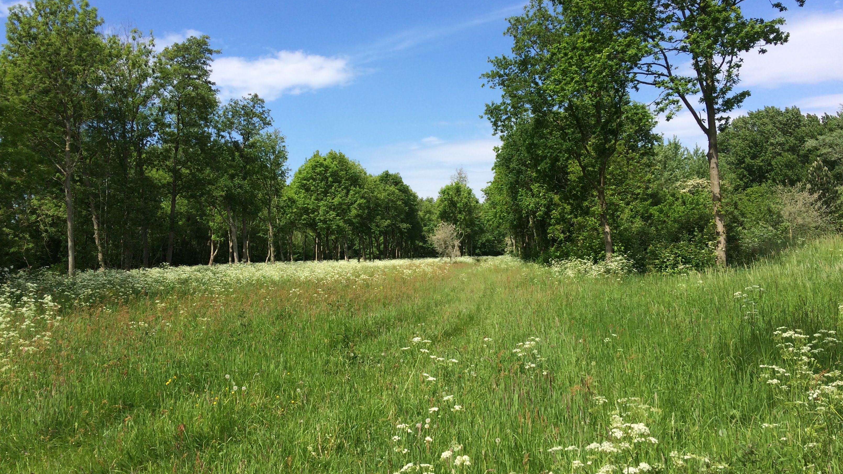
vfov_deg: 36.7
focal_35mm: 32
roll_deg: +1.3
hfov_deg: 61.0
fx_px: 715
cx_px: 423
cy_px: 235
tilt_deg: +0.3
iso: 32
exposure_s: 1/1953
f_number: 2.2
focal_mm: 4.15
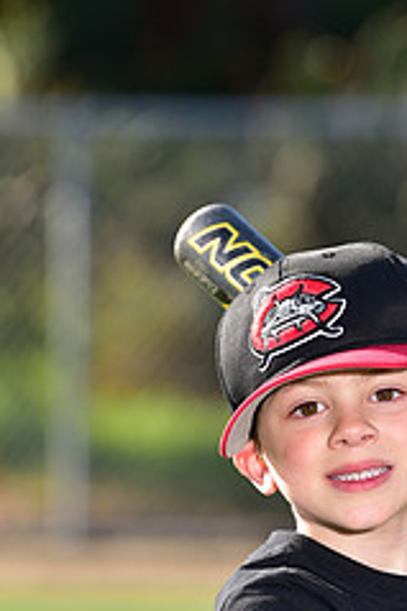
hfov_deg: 3.1
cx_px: 362
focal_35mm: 449
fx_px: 7625
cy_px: 677
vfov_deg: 4.6
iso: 80
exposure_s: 1/250
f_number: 5
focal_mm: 185
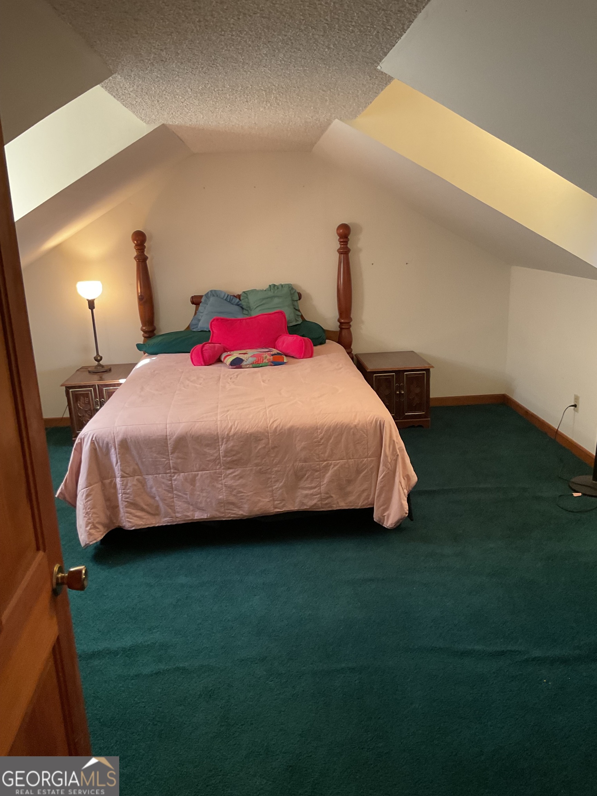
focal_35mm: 29
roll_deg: +1.9
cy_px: 398
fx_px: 667
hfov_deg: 48.2
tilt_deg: -13.9
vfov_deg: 61.7
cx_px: 298
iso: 200
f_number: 1.8
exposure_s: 1/40
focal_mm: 3
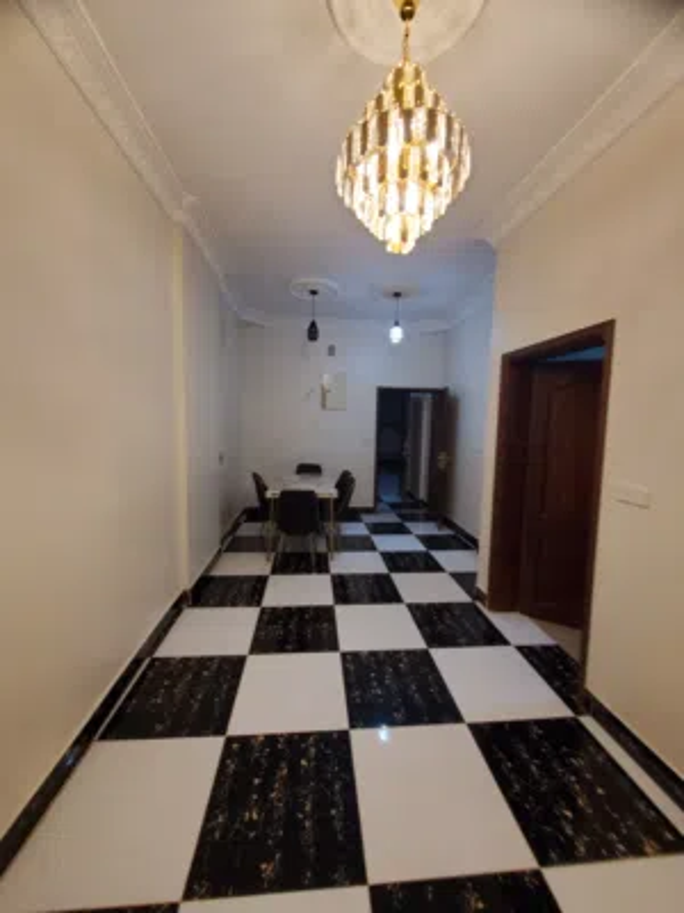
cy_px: 456
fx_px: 343
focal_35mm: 13
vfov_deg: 106.2
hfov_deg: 89.9
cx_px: 342
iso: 320
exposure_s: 1/50
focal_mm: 1.8
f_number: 2.2
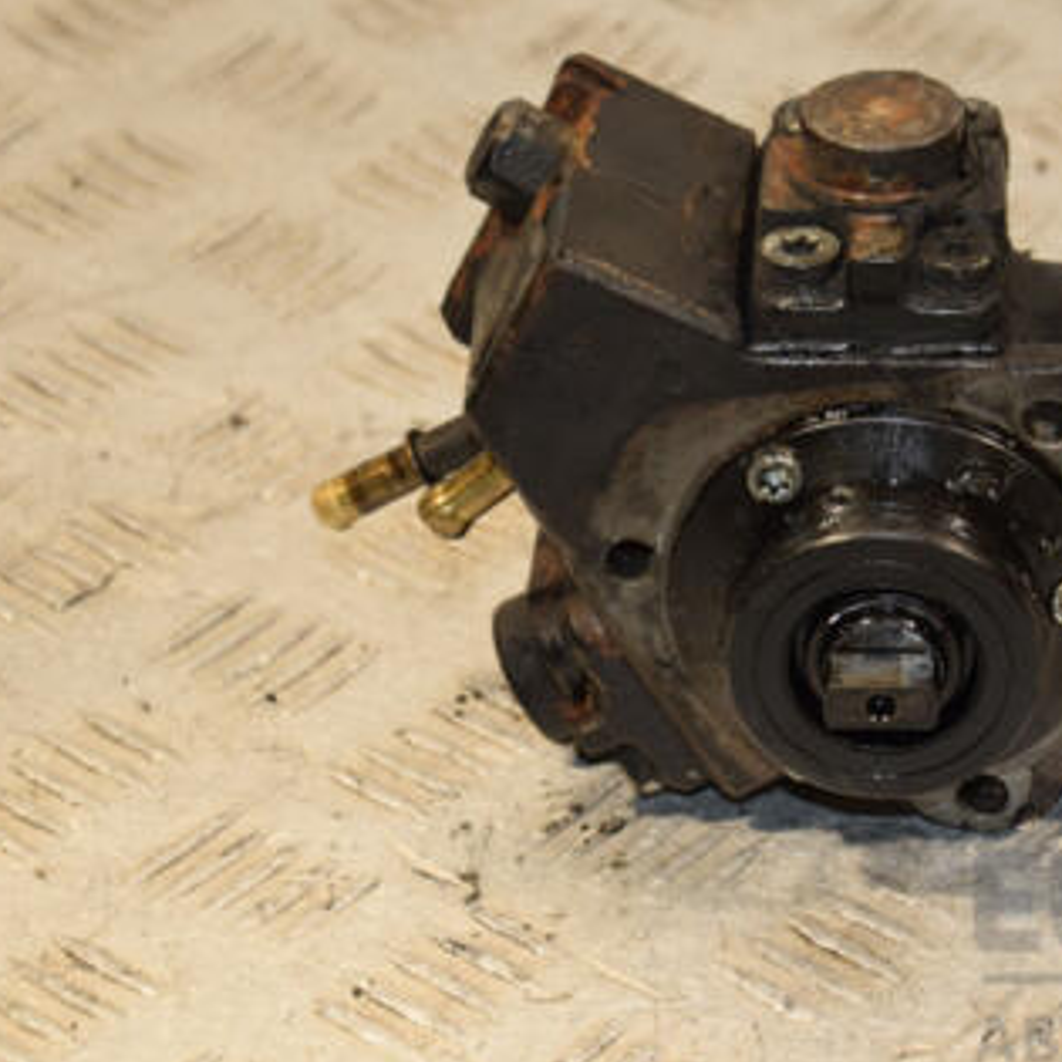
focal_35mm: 170
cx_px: 910
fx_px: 5901
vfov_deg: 10.3
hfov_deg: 10.2
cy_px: 452
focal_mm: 70
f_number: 5.3
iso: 800
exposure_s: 1/160
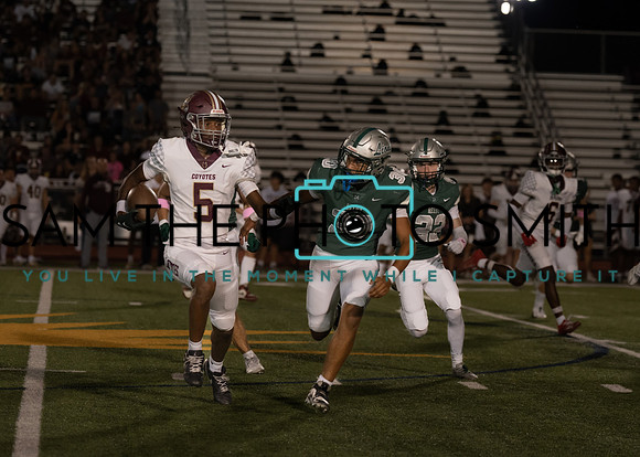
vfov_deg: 8.4
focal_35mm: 172
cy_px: 226
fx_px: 3120
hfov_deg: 11.7
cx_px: 322
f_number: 2.8
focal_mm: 109
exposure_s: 1/1000
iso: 1000
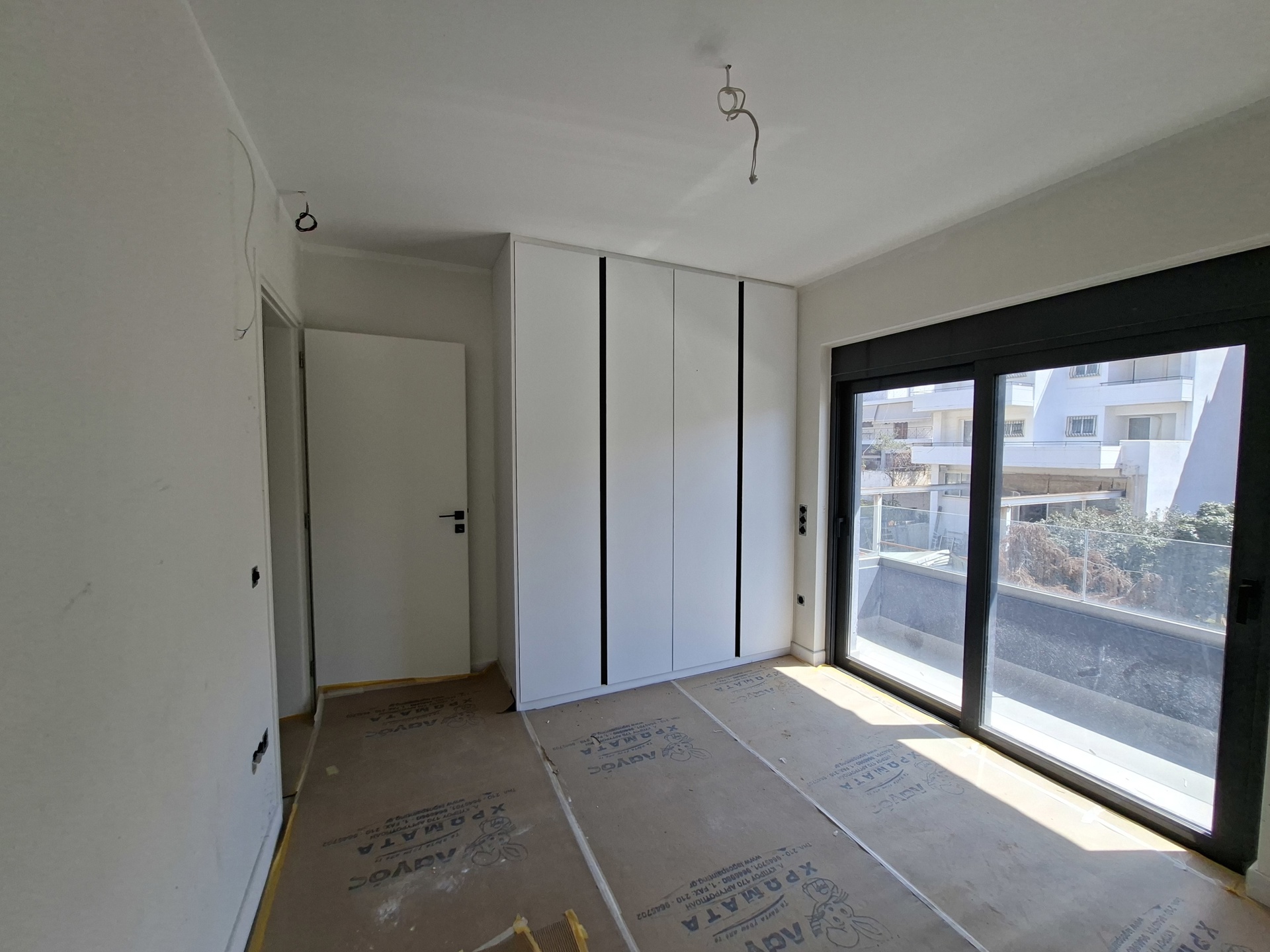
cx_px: 635
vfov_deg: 89.9
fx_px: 477
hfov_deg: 106.2
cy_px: 476
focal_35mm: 13
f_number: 2.2
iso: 40
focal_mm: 1.74
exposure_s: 1/309
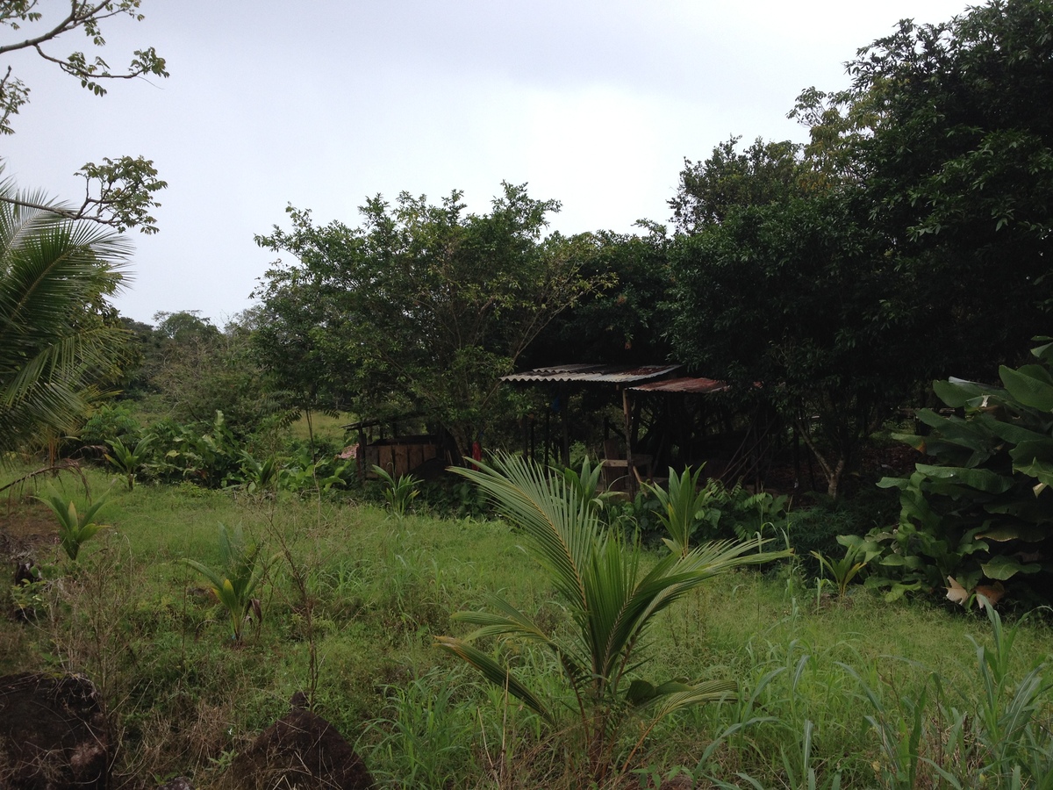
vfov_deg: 40.7
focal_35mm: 35
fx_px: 1065
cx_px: 526
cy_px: 395
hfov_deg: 52.6
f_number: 2.4
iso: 50
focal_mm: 4.28
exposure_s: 1/536
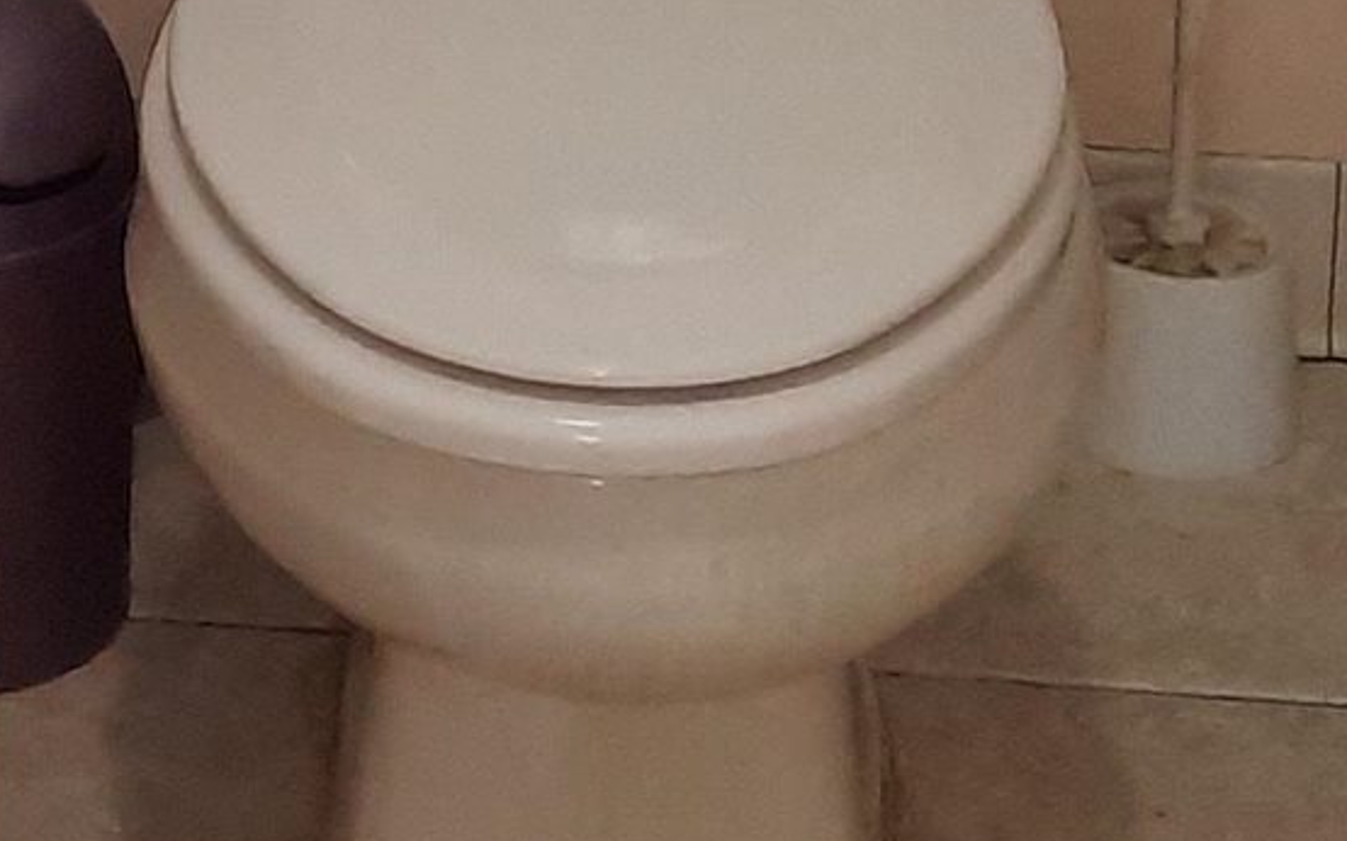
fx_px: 5395
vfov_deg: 8.5
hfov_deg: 13.6
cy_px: -722
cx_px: -520
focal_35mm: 147
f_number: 2
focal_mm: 4.6
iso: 320
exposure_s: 1/40
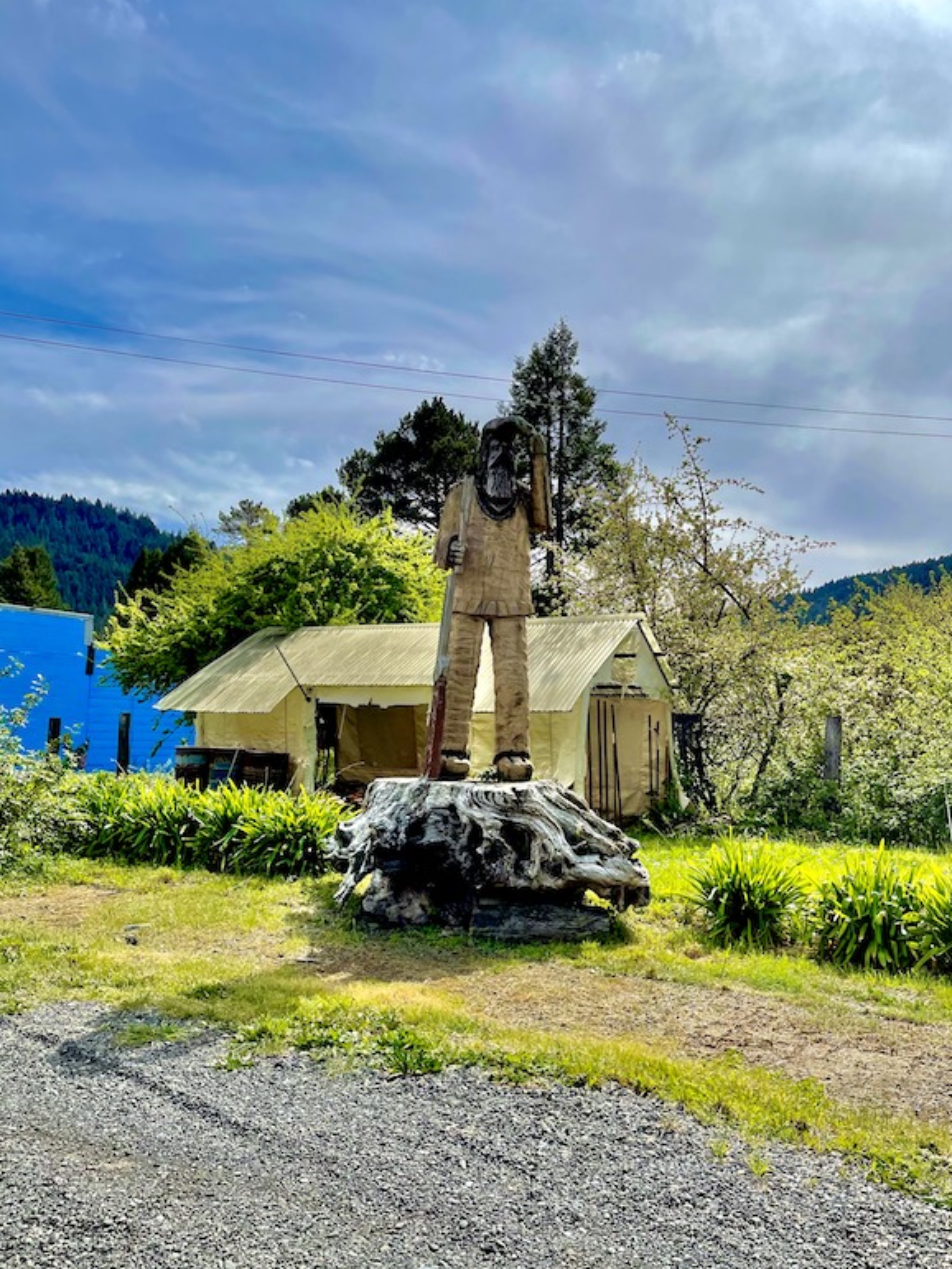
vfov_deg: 65.3
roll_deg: -0.8
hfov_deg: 51.4
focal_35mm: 27
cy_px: 651
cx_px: 488
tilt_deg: +4.8
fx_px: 990
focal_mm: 5.1
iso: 32
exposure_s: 1/9174
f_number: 1.6
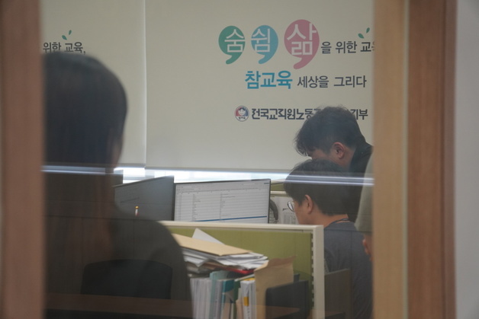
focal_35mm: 123
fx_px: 1637
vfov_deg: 11.2
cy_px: 160
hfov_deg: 16.6
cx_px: 240
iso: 1000
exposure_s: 1/160
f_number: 5
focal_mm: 82
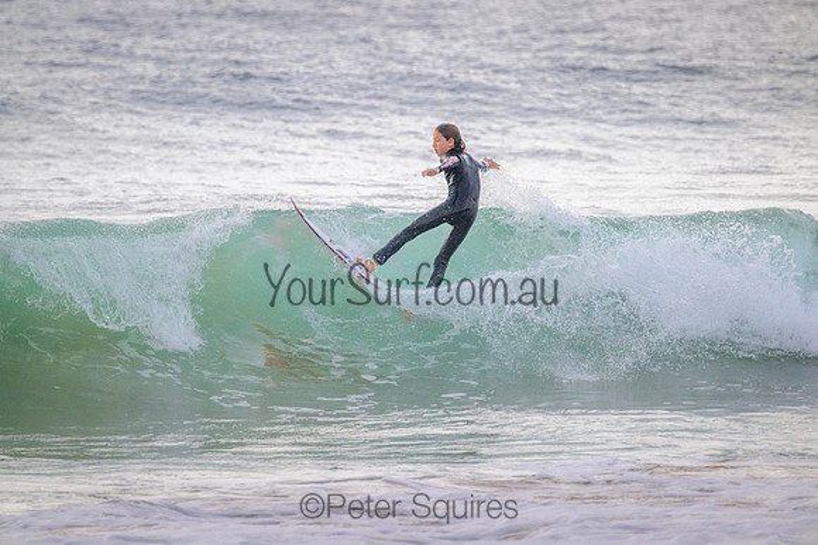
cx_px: 409
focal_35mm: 800
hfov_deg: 2.6
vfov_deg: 1.7
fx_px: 18181
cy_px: 272
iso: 3200
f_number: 11
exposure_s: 1/2000
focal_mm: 800
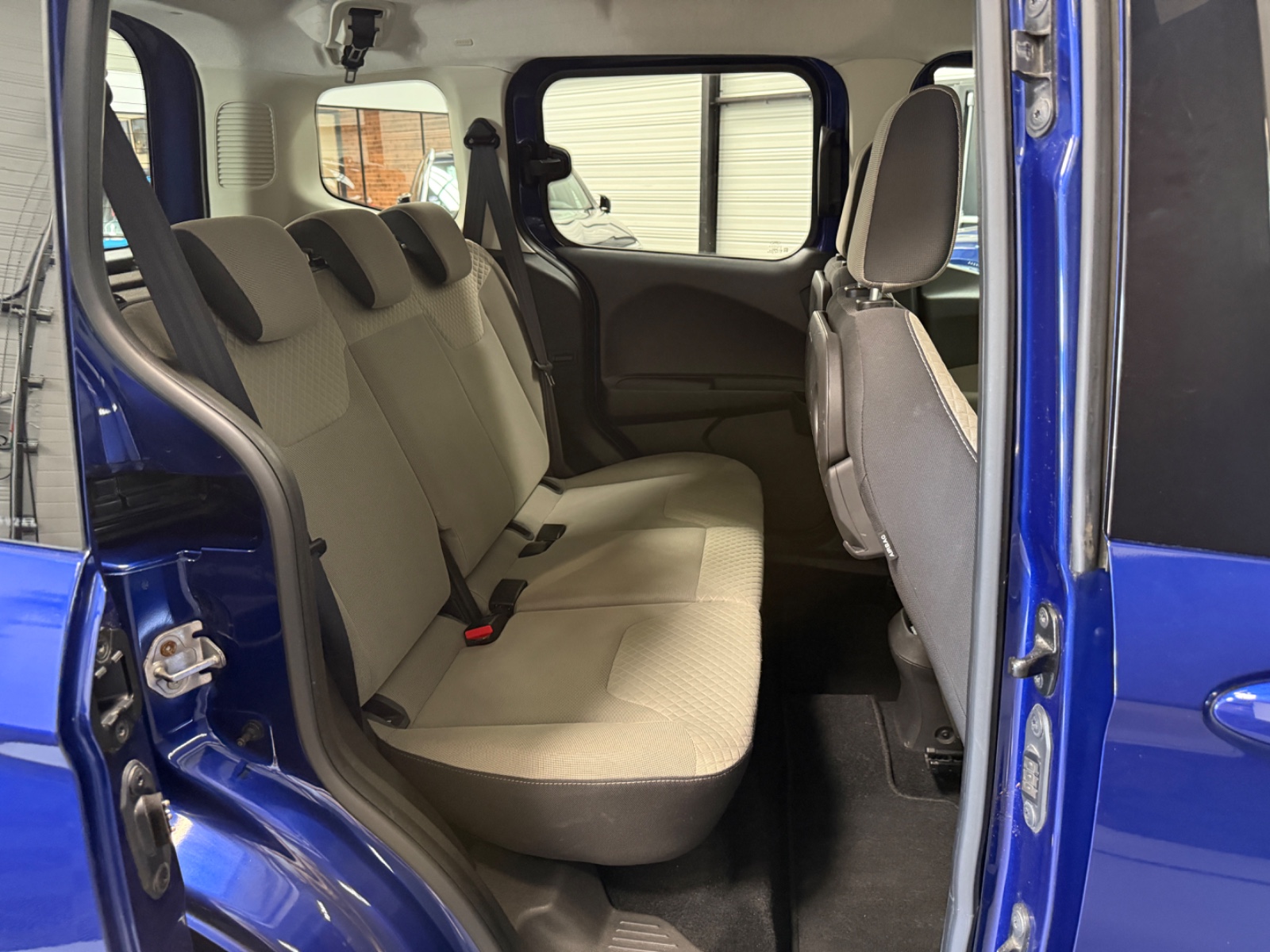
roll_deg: +0.8
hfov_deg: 71.6
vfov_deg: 56.8
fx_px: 881
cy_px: 476
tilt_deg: -16.7
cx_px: 635
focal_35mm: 24
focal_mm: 6.76
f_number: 1.78
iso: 640
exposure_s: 1/33
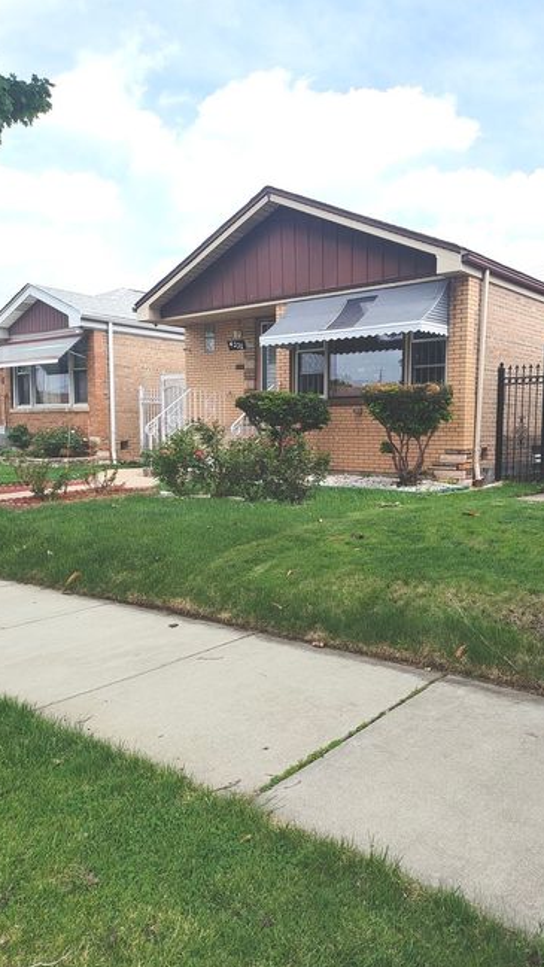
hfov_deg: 41.4
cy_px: 494
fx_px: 718
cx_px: 317
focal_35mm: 28
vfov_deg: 67.9
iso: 100
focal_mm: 4.71
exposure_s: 1/1910
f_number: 1.7
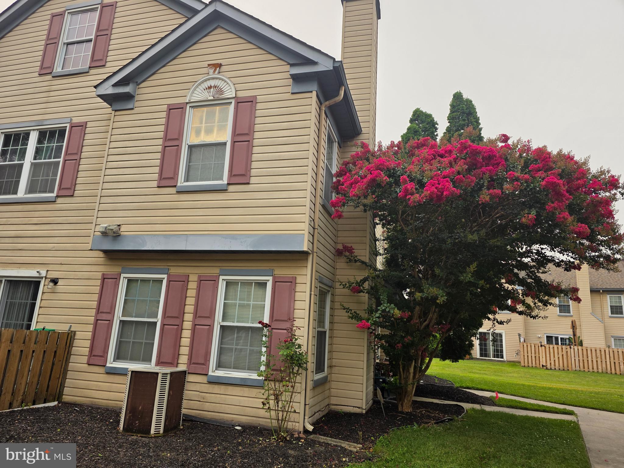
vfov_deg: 58.9
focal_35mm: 23
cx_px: 312
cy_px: 234
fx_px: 415
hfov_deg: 73.9
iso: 80
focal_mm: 6.3
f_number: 1.7
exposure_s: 1/5153
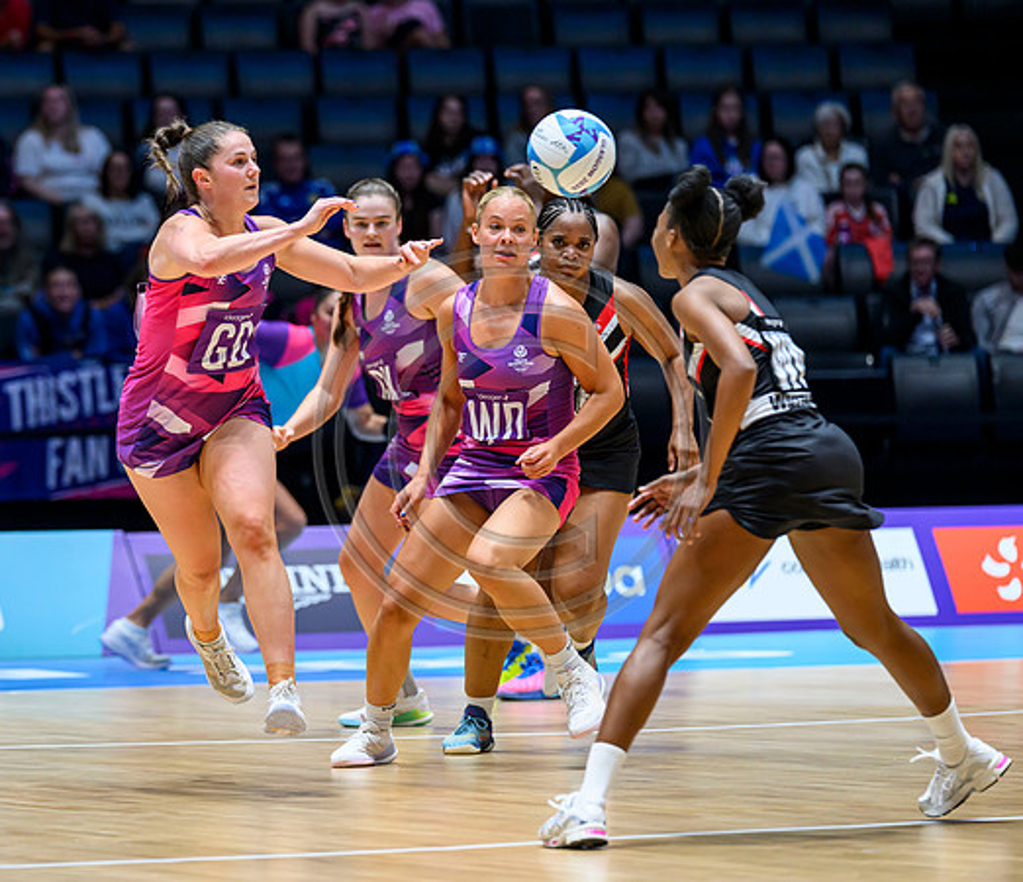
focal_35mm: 290
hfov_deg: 6.5
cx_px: 269
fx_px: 9042
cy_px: 450
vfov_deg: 5.6
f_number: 3.5
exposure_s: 1/1250
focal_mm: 200
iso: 2500
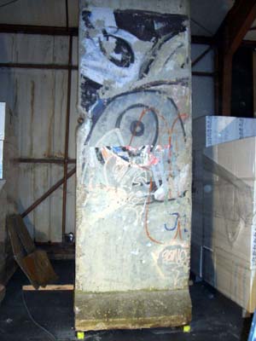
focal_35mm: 38
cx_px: 128
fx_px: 375
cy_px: 170
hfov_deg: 37.7
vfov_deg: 49.0
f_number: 2.7
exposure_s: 1/60
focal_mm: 6.2
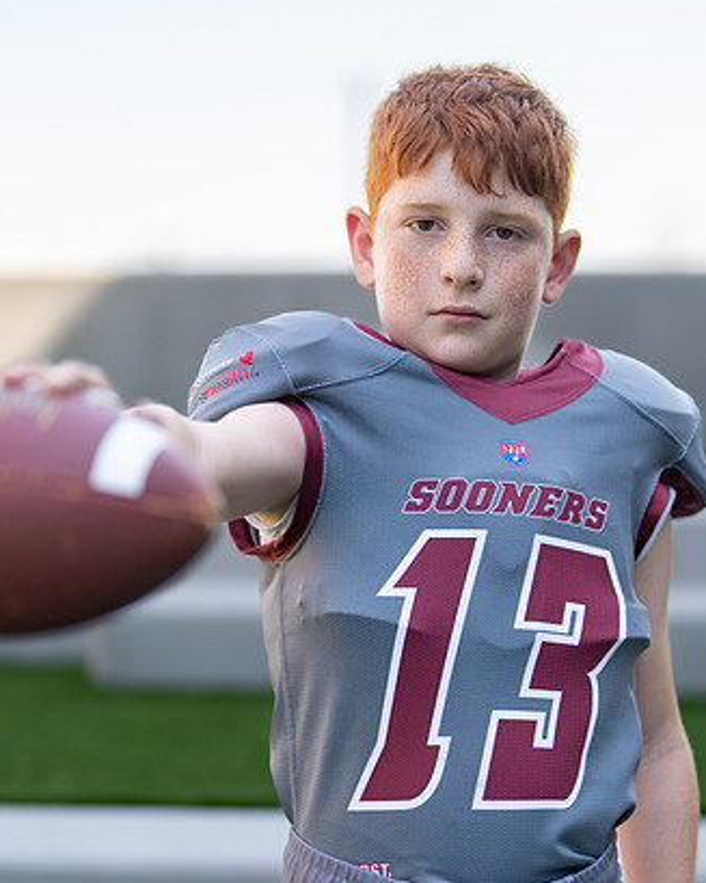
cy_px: 459
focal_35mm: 90
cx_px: 453
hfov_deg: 17.0
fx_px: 2352
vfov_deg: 21.3
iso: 100
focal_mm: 50
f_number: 1.2
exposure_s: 1/2000
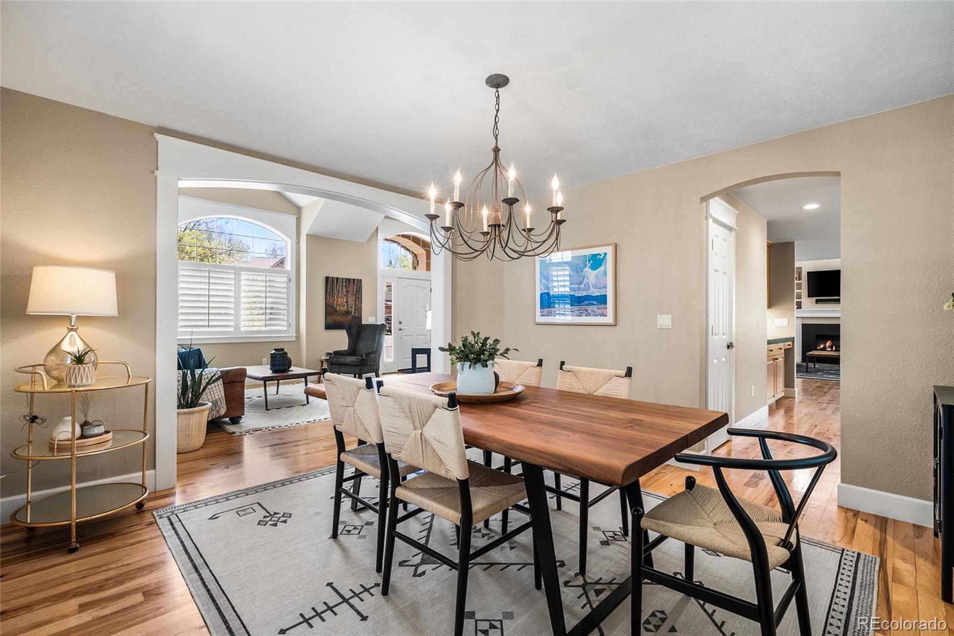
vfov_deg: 73.8
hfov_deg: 96.7
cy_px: 318
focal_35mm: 16
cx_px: 477
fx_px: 424
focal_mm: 16
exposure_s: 1/125
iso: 200
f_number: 8
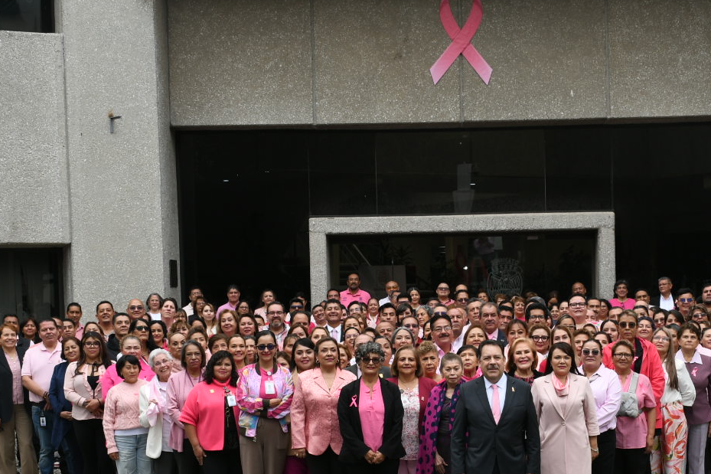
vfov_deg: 19.9
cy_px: 342
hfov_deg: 29.4
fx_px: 1343
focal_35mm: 68
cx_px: 476
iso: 160
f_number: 6.3
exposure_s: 1/160
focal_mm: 26
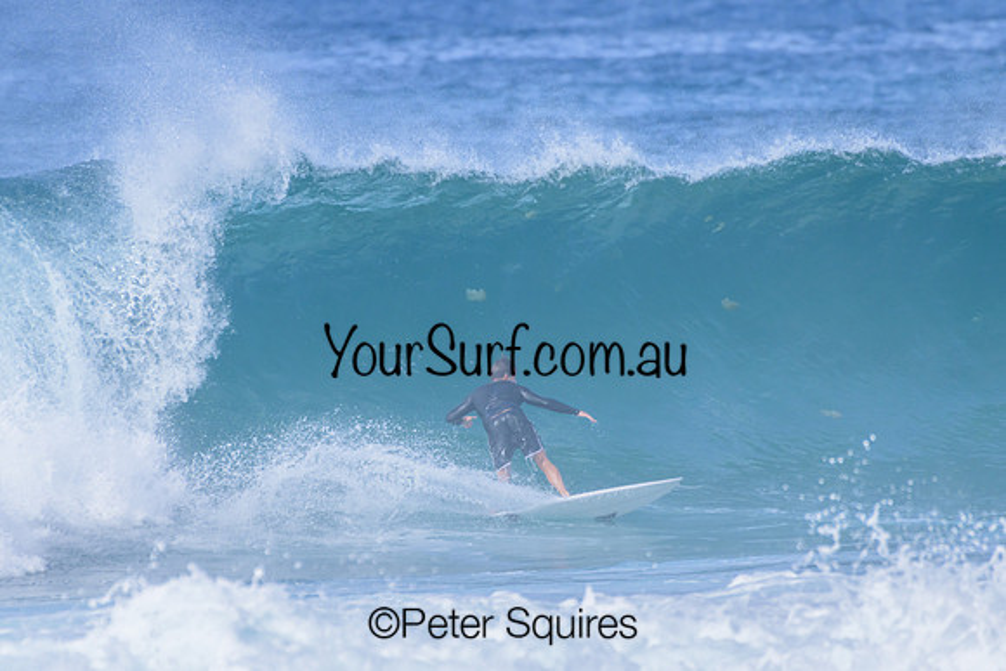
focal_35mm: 1000
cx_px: 503
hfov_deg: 2.1
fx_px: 27950
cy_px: 336
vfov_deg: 1.4
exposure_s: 1/2000
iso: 1600
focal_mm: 1000
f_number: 11
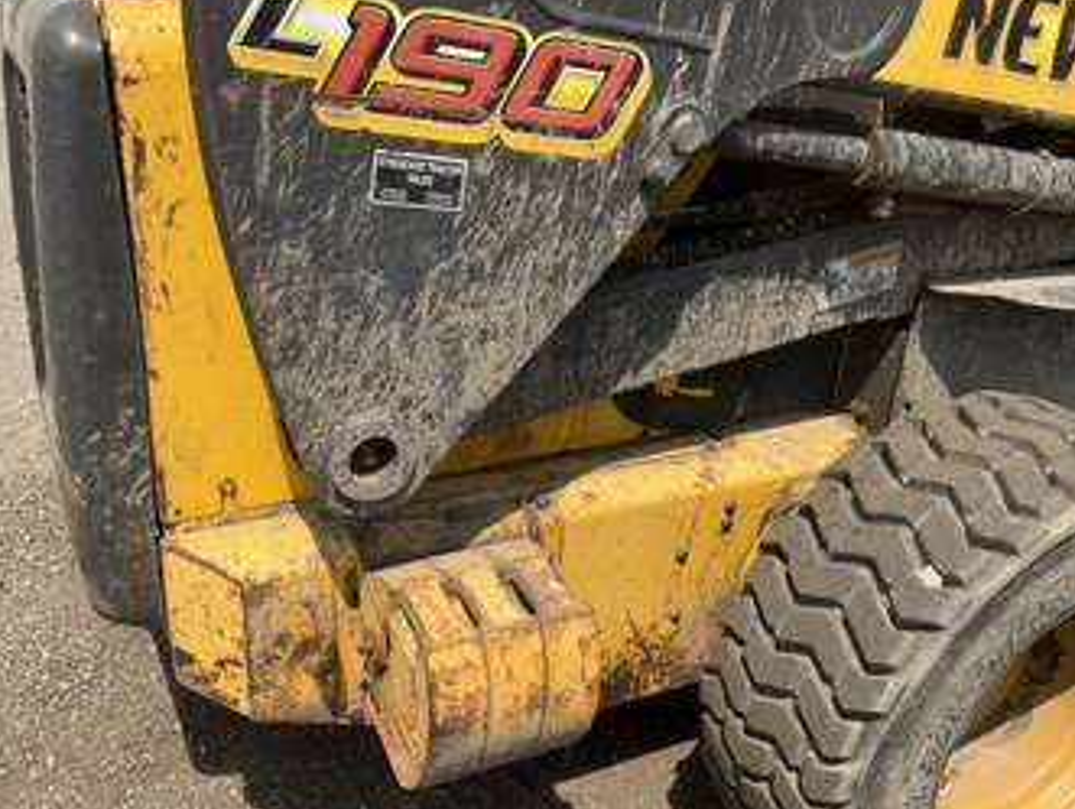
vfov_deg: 40.7
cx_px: 513
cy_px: 442
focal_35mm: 35
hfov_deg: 52.6
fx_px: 1088
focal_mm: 3
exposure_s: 1/1984
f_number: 1.8
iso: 25
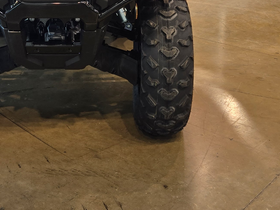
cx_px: 64
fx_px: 574
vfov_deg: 20.0
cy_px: -10
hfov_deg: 27.0
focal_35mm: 71
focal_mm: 5.4
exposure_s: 1/120
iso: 64
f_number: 1.8
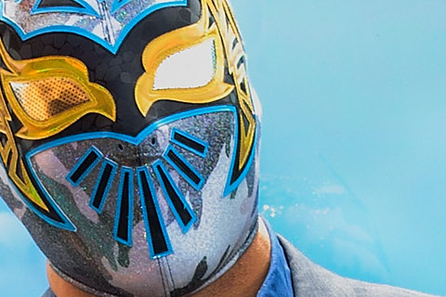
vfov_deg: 6.8
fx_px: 2478
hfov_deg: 10.2
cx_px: -63
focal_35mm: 200
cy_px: 339
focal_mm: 32
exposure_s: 1/125
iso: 400
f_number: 8
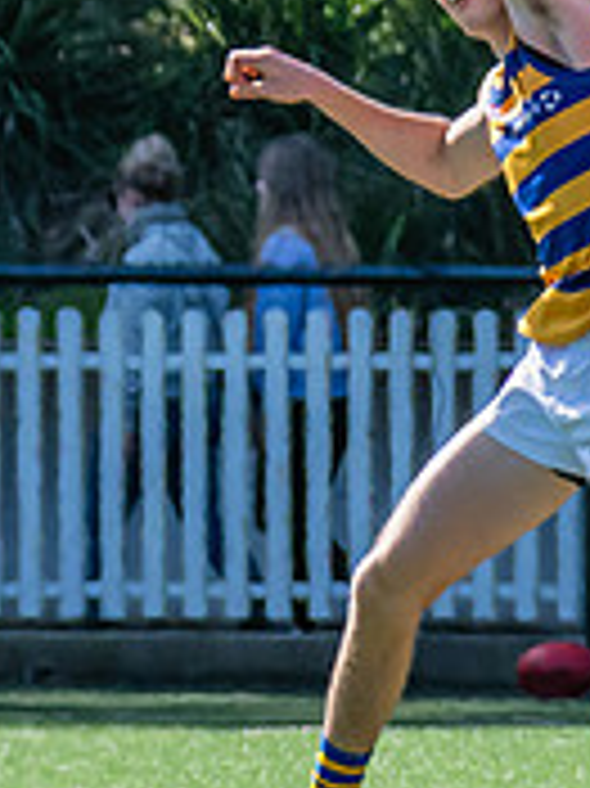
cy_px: 88
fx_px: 39796
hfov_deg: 0.8
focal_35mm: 1749
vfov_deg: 1.1
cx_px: 719
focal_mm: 300
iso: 800
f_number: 10
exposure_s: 1/1000
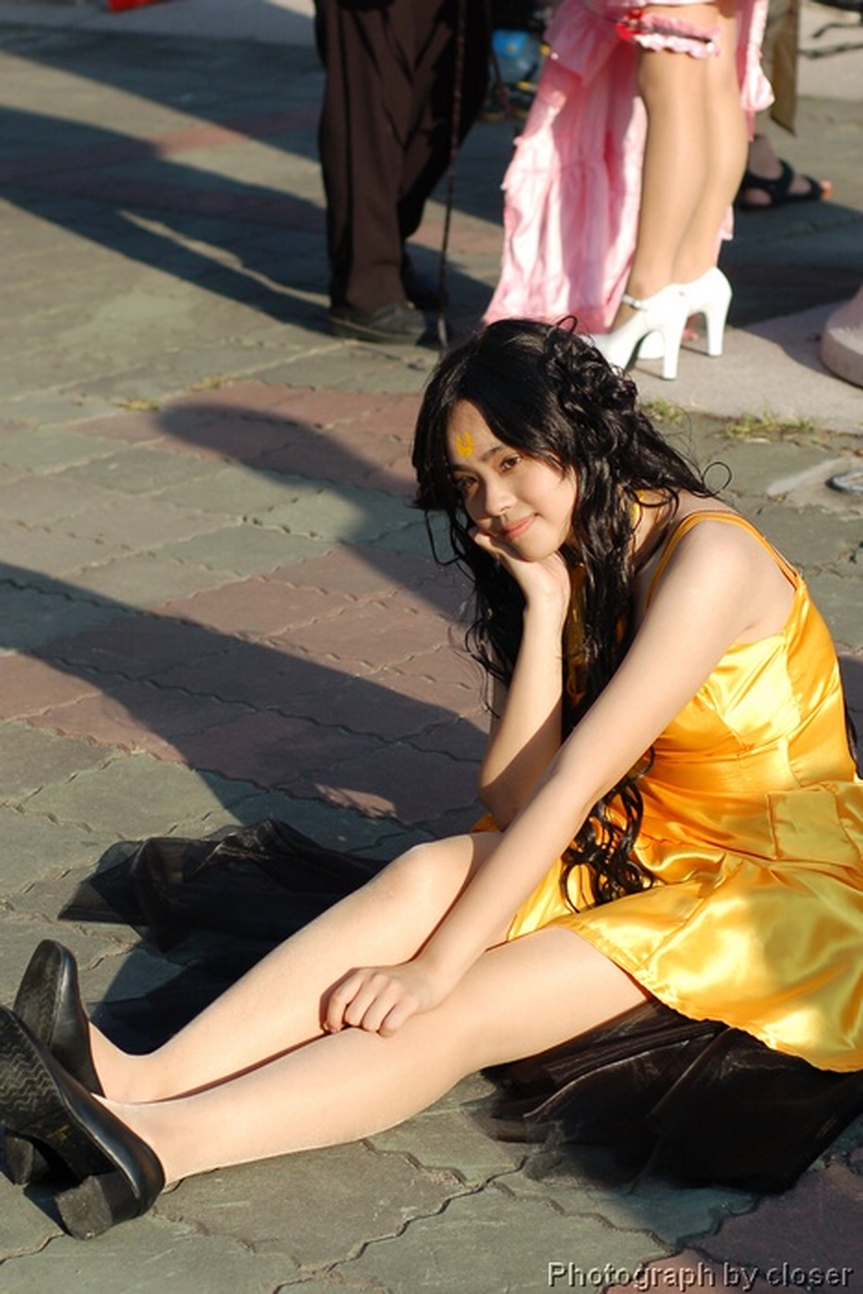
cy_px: 647
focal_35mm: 75
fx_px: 2695
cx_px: 432
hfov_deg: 18.2
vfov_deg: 27.0
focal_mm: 50
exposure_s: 1/1600
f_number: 3.2
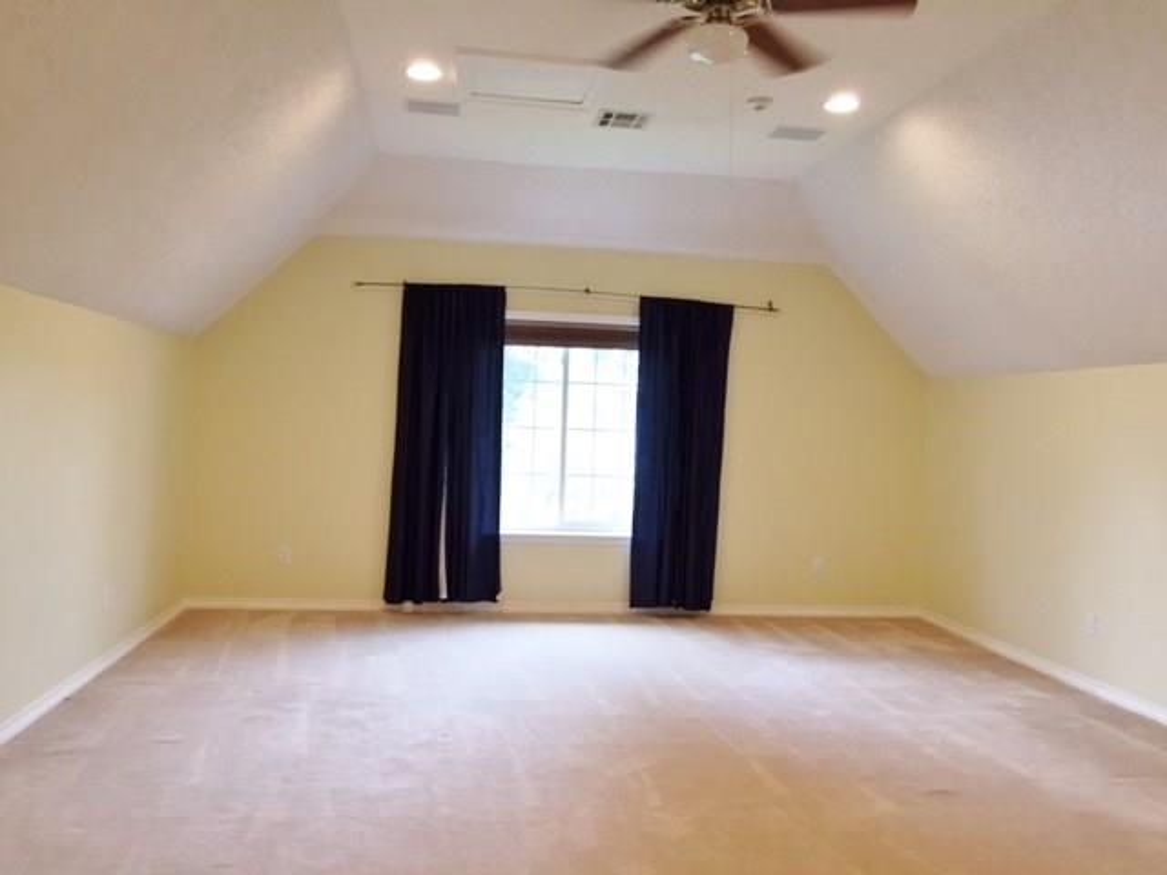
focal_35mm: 29
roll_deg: -2.4
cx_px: 584
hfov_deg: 61.7
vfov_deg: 48.2
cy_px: 438
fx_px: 978
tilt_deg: -0.7
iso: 64
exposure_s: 1/30
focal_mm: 4.15
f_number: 2.2
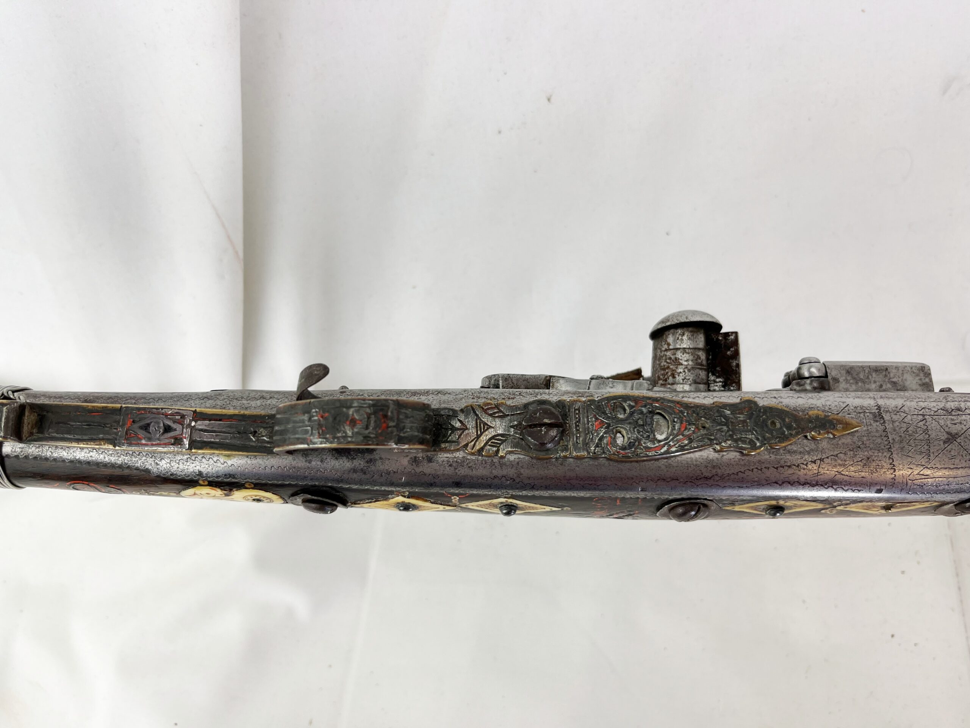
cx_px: 485
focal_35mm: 26
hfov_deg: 67.3
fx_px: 729
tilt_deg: -66.8
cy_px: 364
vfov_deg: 53.1
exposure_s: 1/130
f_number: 1.6
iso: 32
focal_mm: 5.1
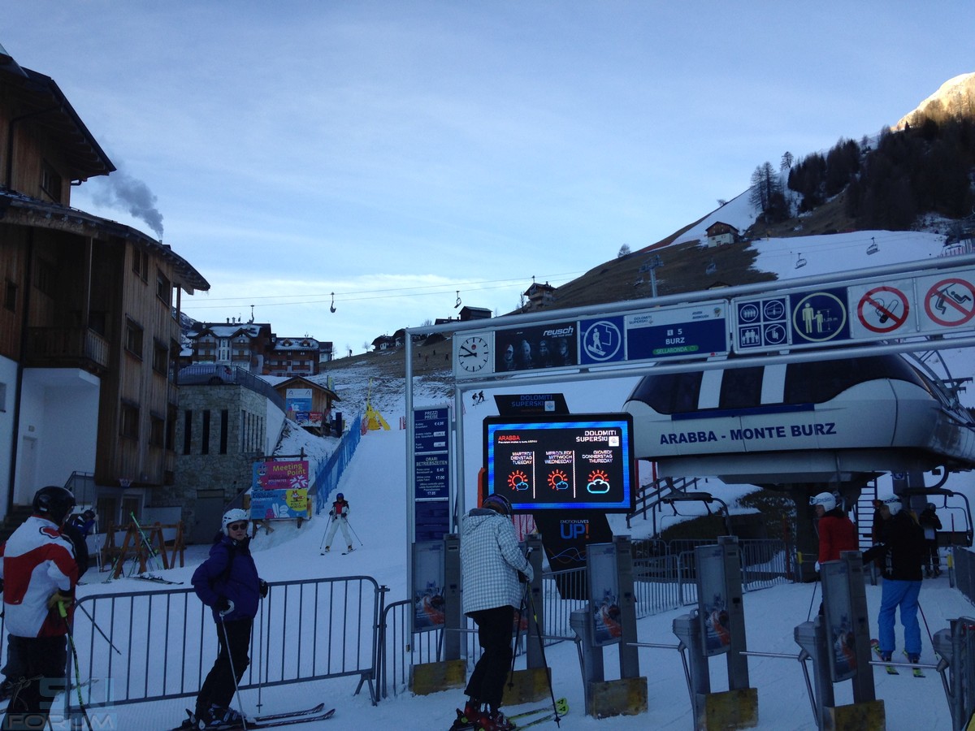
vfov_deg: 42.9
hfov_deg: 55.4
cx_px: 488
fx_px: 929
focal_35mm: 33
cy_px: 366
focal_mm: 4.12
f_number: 2.4
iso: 50
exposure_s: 1/616
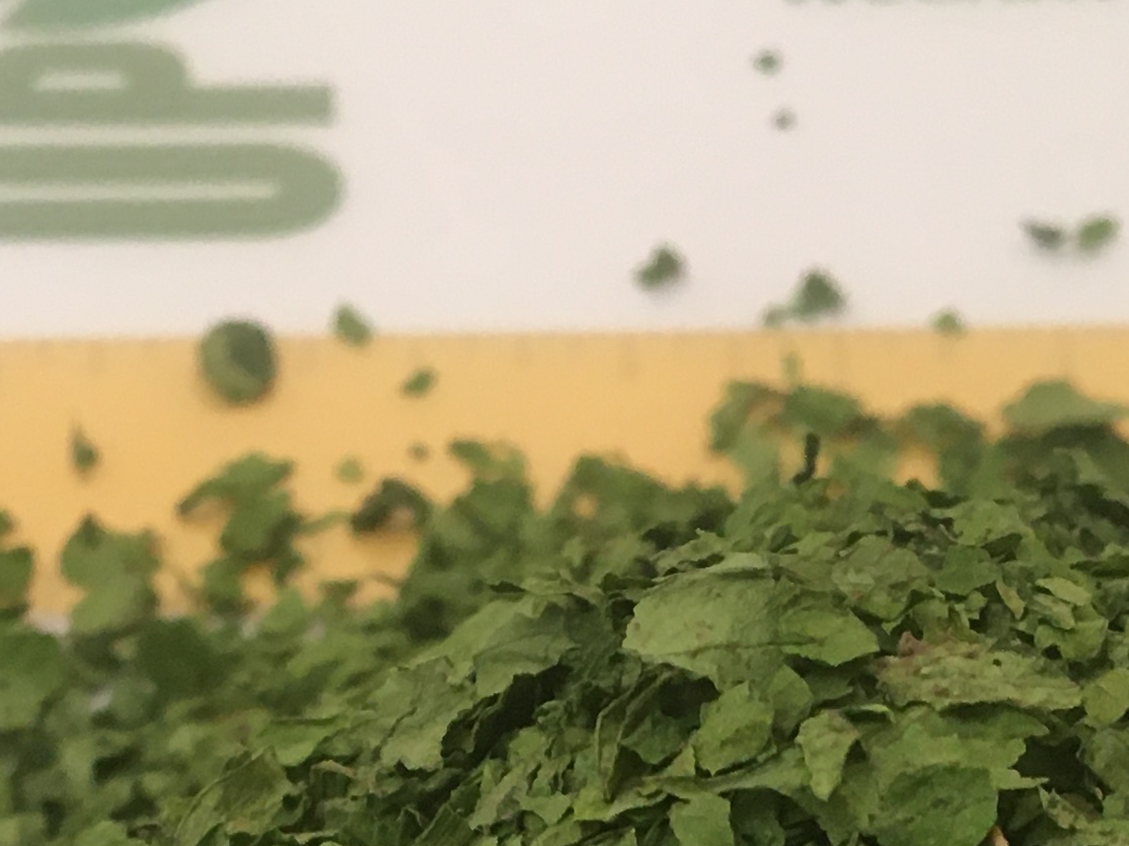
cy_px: 1425
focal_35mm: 105
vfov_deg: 13.0
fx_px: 3424
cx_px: 477
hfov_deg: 18.7
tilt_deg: -51.4
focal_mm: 4.15
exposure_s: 1/33
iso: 125
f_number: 2.2
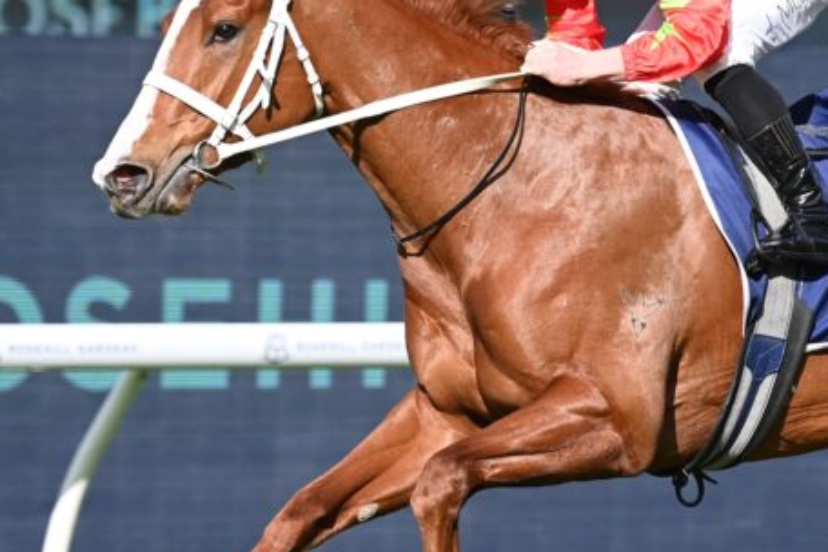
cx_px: 777
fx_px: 12902
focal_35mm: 561
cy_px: 326
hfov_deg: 3.7
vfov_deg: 2.5
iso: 560
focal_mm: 250
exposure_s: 1/2000
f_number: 5.6
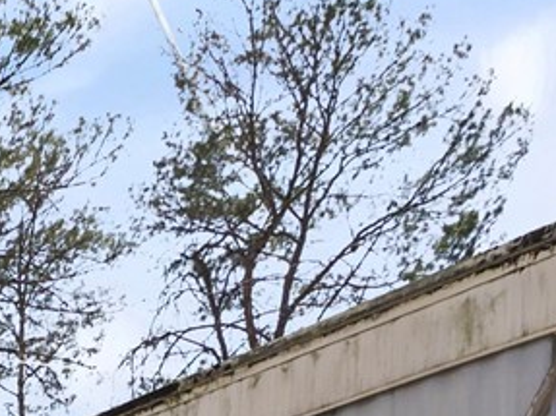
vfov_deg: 14.1
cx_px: -413
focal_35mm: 78
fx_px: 1252
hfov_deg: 19.5
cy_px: 946
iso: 200
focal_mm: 7
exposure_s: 1/500
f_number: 9
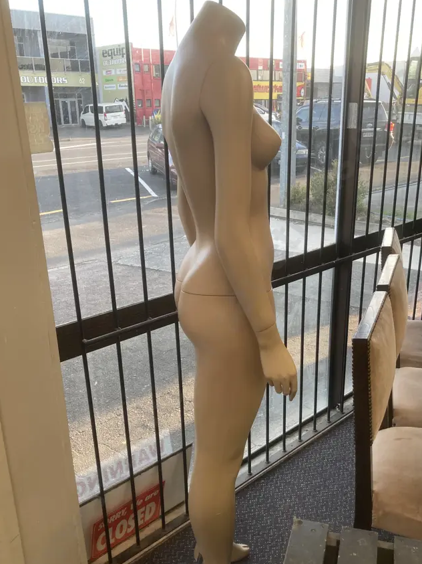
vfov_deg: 53.7
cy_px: 328
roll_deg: +1.0
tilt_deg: -20.2
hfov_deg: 41.8
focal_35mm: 34
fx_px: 553
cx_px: 221
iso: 50
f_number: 1.8
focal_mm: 3.99
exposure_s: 1/100
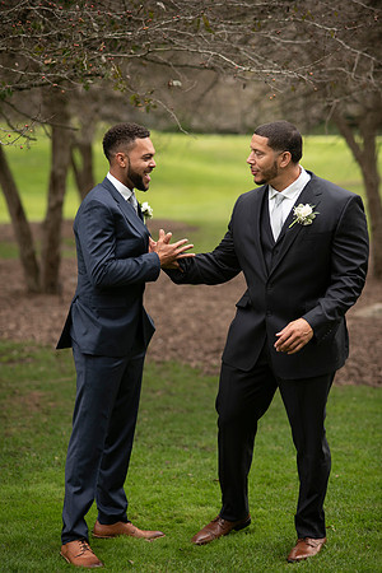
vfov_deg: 23.9
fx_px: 1353
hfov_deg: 16.1
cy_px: 286
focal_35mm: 85
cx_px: 191
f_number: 2.2
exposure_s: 1/800
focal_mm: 85
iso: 125
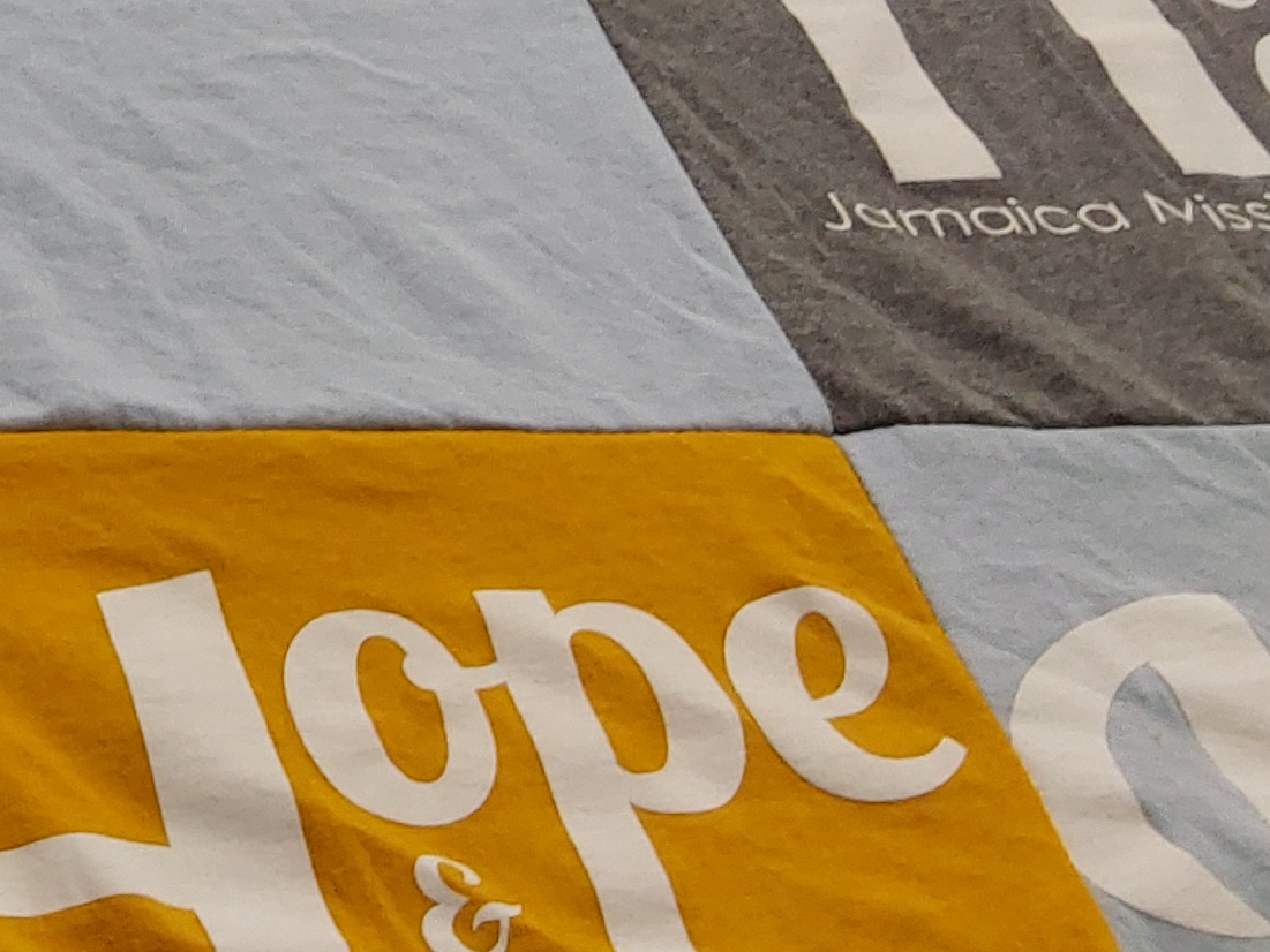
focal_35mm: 83
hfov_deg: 20.7
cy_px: 51
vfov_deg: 17.5
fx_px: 3045
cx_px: -540
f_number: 1.9
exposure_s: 1/60
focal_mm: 2.91
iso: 64
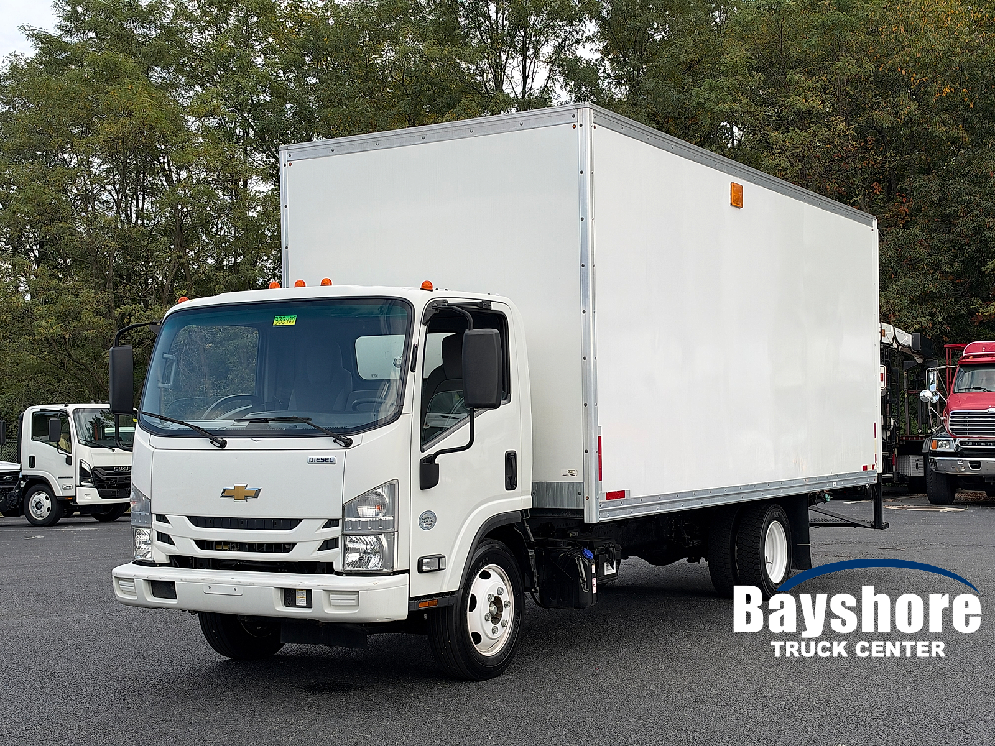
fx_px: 1380
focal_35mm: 48
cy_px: 373
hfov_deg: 39.7
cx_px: 498
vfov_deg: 30.3
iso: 64
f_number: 1.8
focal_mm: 6.93
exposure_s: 1/2110
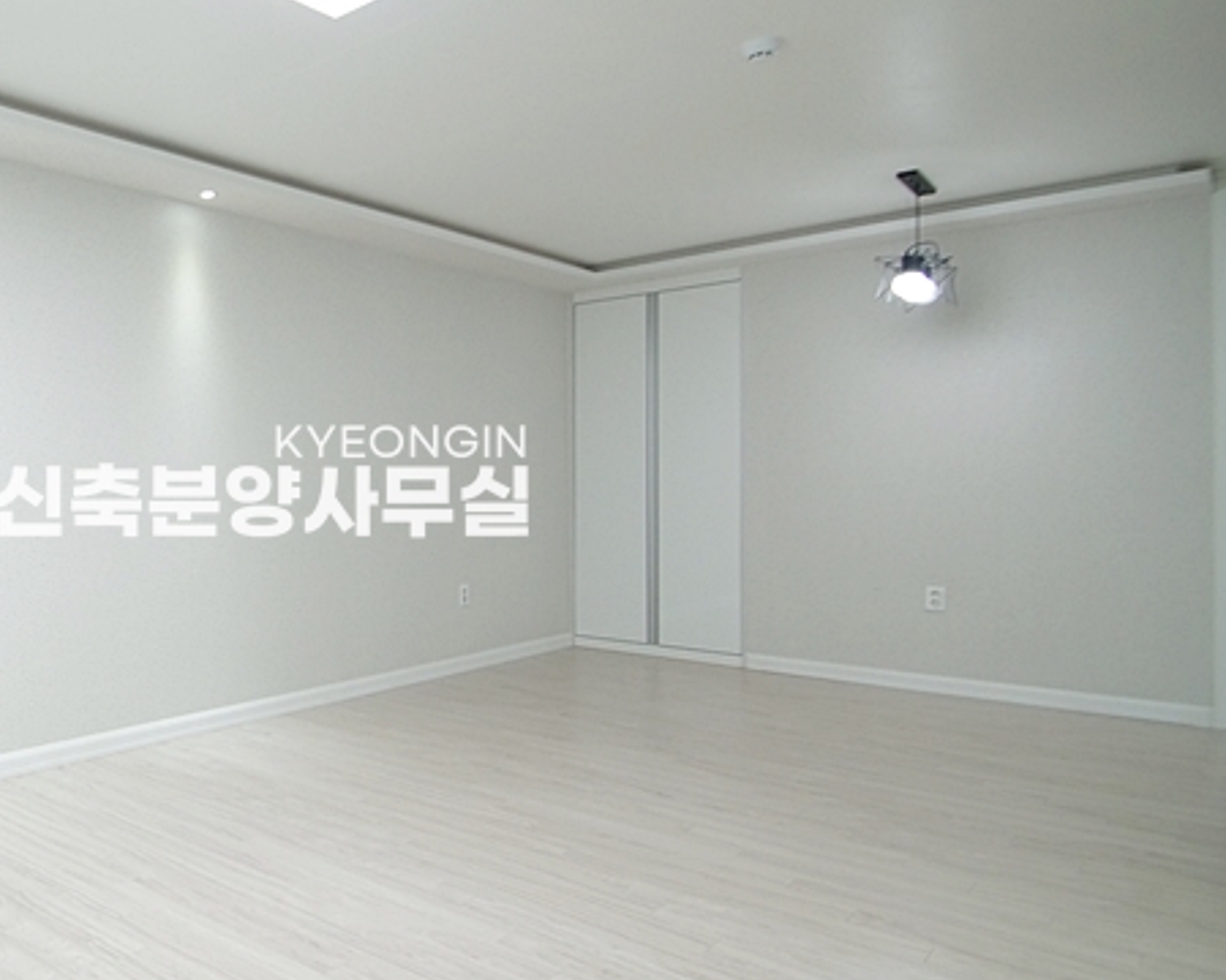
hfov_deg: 60.6
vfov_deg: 56.8
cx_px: 191
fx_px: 907
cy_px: 460
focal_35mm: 25
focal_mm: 10
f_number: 3.5
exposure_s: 1/200
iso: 800
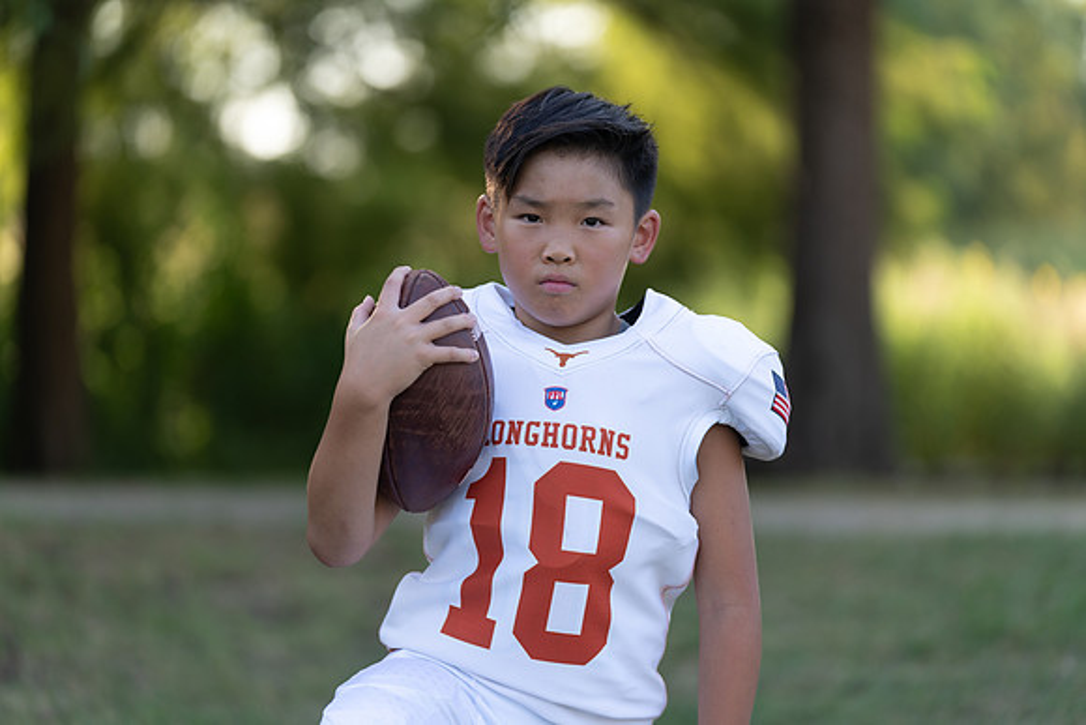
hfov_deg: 13.6
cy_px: 362
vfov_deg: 9.1
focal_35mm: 151
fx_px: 4556
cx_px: 543
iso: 160
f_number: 2.8
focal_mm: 151
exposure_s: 1/400
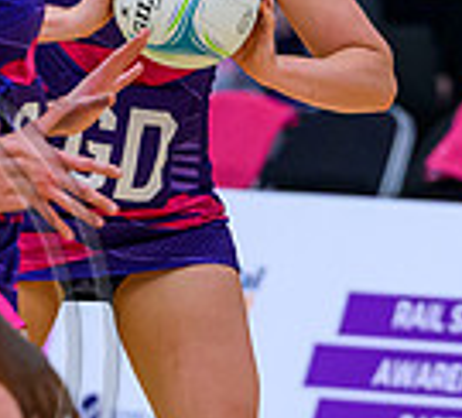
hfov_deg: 1.8
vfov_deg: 1.6
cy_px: 292
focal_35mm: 1008
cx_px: 230
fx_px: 14506
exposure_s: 1/1000
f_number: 3.5
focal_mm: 200
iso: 5000
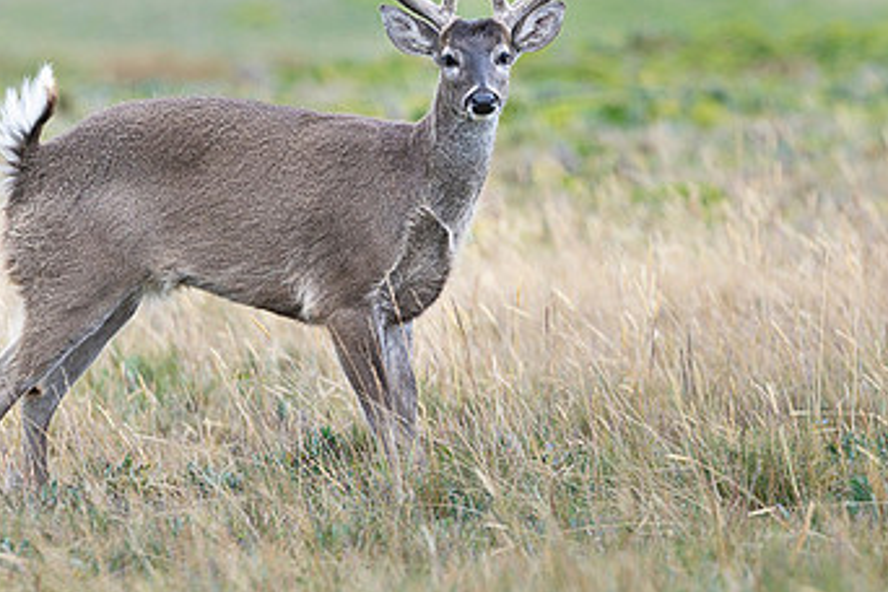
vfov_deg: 1.6
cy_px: 122
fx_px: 20916
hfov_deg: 2.4
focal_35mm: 848
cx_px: 421
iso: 320
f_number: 7.1
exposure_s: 1/400
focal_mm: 500
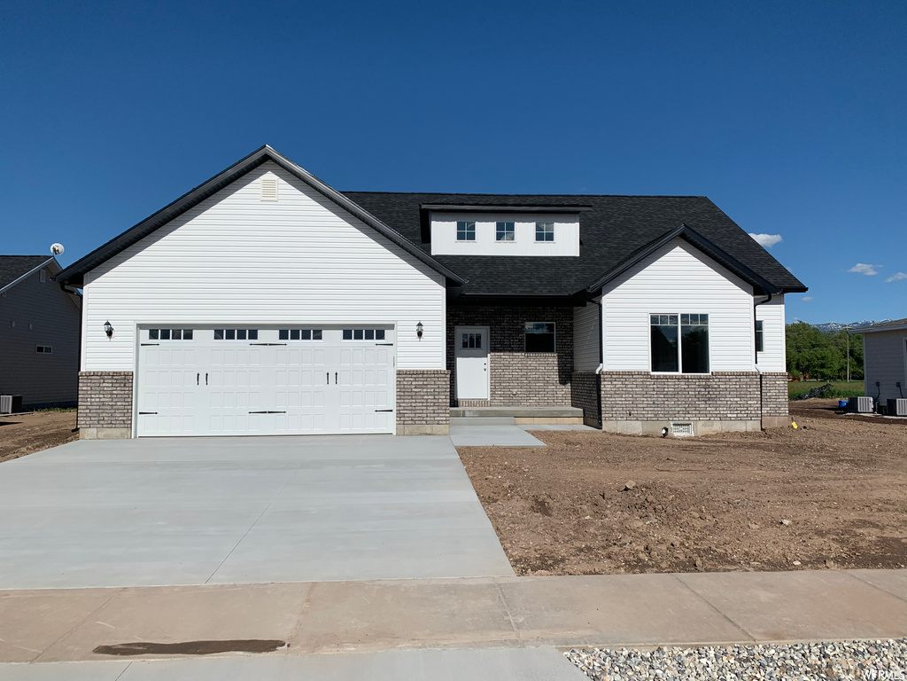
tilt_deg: +3.8
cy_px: 340
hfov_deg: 67.3
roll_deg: -0.4
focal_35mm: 26
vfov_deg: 53.1
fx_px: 681
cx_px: 454
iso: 25
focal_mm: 4.25
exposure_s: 1/7407
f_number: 1.8
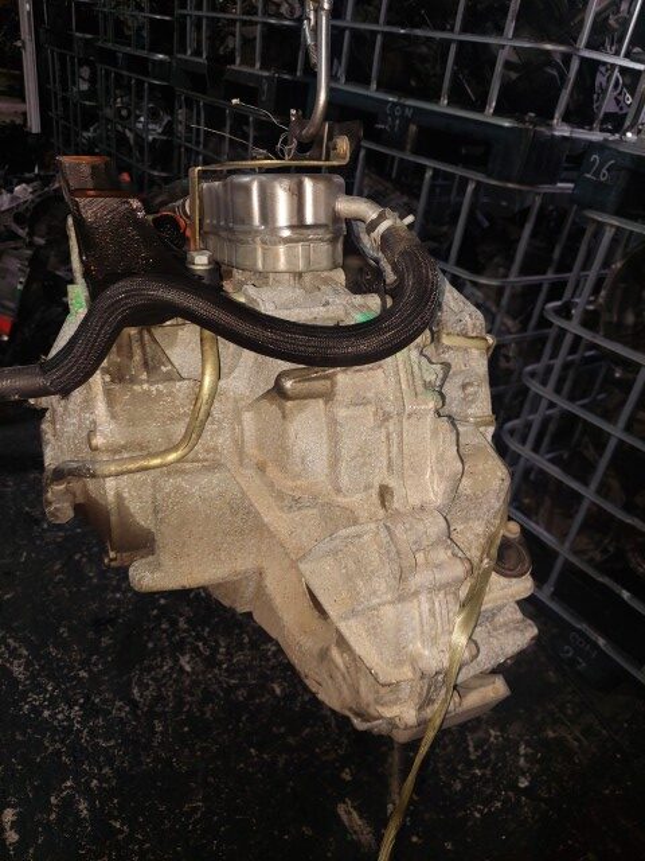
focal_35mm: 25
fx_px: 621
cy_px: 430
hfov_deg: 54.9
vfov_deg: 69.4
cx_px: 322
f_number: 1.8
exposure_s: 1/50
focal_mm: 5.23
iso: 160
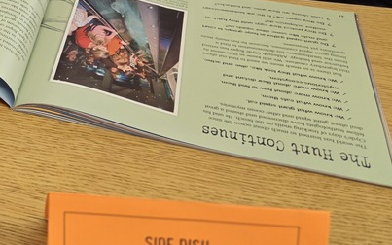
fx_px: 662
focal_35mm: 62
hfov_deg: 28.2
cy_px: 18
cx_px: -92
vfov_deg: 20.5
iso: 320
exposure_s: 1/120
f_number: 1.8
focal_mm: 5.4
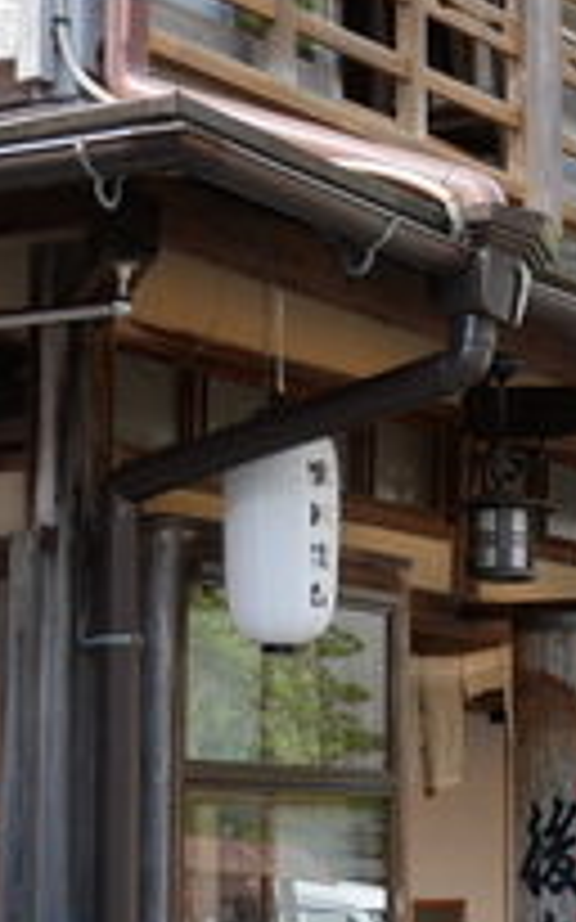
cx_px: 832
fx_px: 2815
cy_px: 573
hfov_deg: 11.3
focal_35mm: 112
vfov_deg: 18.6
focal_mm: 18
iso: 200
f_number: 3.9
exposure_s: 1/125
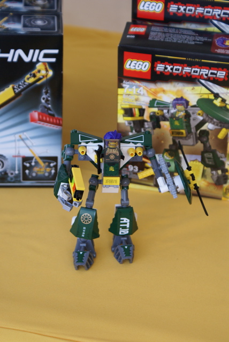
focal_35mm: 105
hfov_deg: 13.1
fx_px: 999
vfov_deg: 19.4
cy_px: 171
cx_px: 114
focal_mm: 70
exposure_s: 1/125
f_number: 5.6
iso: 400
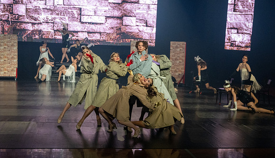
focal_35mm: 52
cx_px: 131
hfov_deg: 39.8
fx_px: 380
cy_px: 85
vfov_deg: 23.5
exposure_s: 1/200
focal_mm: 40
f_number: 2.8
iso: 4500
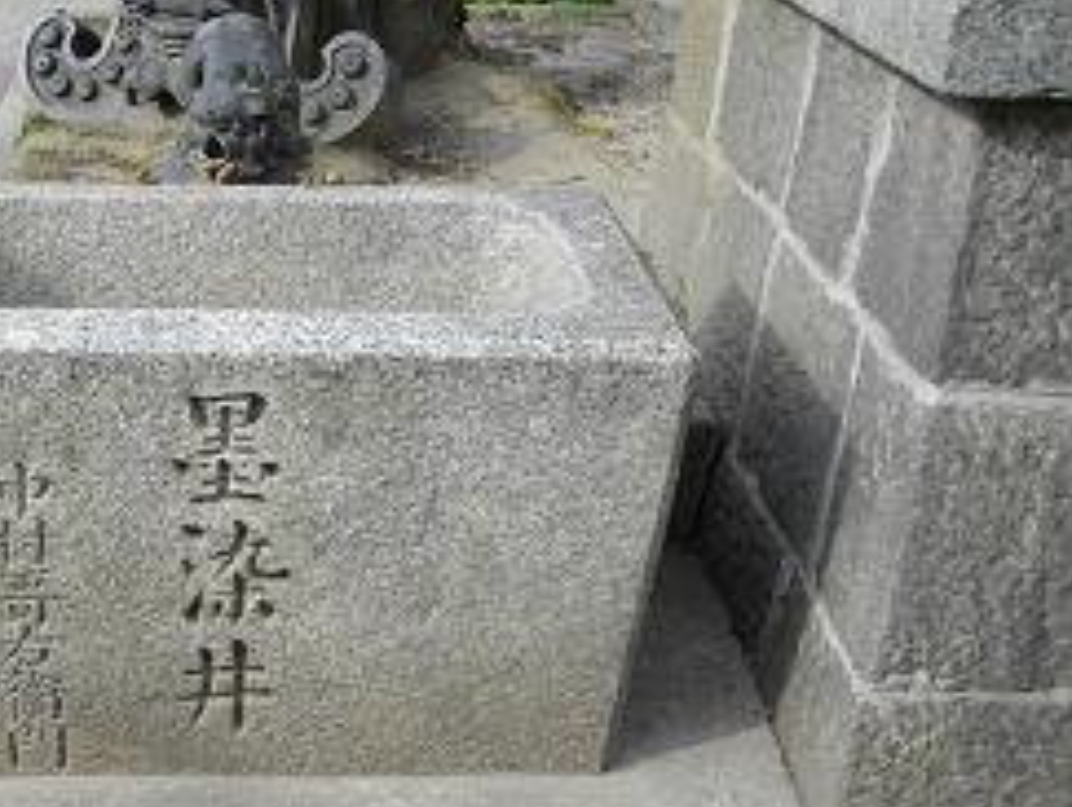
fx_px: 1985
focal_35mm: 64
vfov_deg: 22.9
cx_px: 218
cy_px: 498
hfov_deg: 29.5
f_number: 3.2
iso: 100
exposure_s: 1/200
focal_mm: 7.1
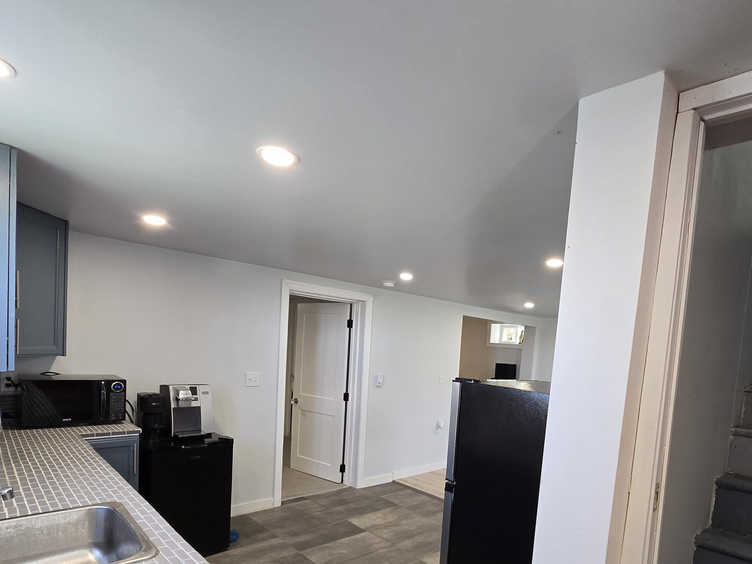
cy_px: 377
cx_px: 436
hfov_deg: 84.0
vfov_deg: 66.8
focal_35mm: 19
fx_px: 413
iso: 160
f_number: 2.2
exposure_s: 1/60
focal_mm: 2.2
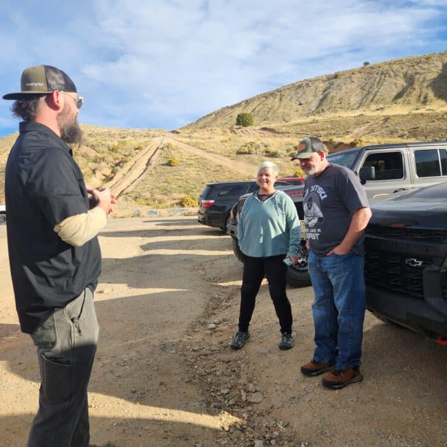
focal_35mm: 28
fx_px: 409
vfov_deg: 57.3
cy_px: 212
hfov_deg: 57.3
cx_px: 227
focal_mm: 5.4
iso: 20
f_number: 1.8
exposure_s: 1/857
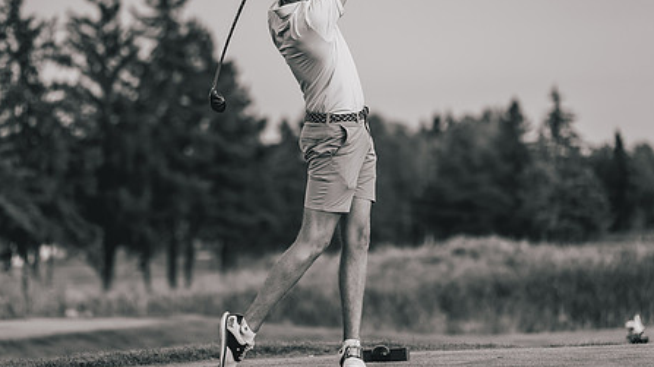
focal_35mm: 204
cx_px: 304
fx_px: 3536
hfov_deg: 10.6
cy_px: 162
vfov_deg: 5.9
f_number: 2.8
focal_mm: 150
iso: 400
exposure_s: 1/2500
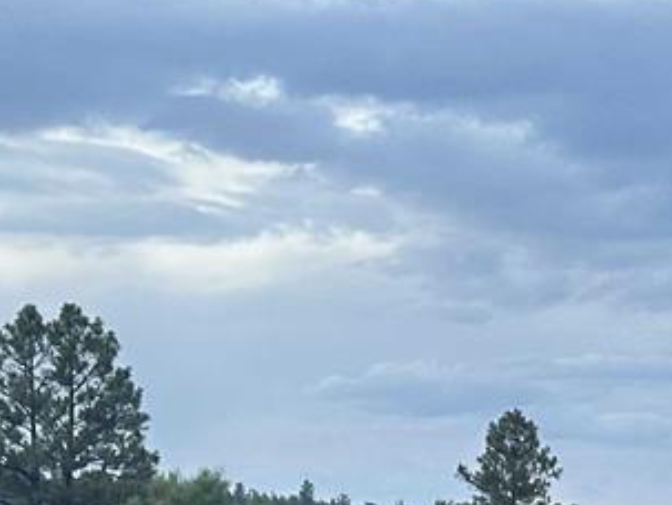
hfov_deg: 11.7
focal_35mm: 162
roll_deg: -0.1
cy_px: 731
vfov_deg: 9.0
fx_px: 3149
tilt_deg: -0.2
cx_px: 989
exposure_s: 1/60
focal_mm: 6.86
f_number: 1.78
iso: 200
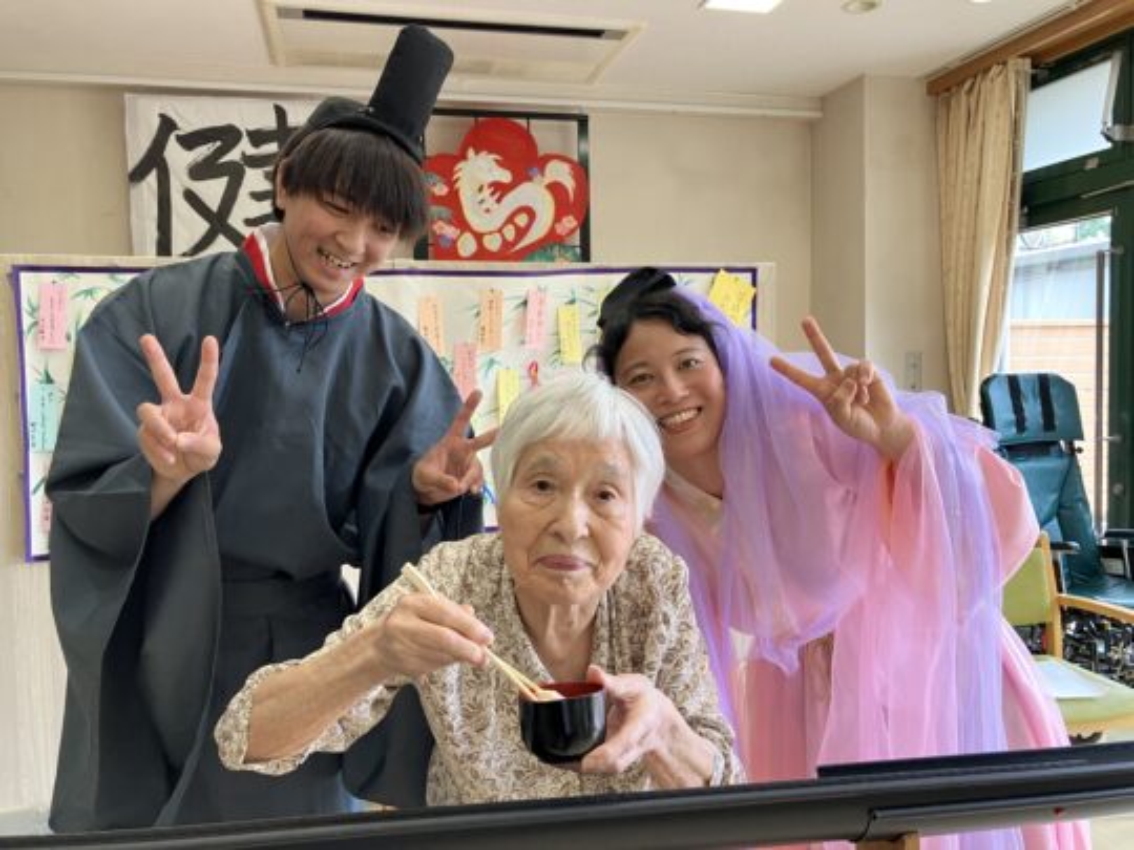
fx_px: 917
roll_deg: +0.0
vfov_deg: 49.7
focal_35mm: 28
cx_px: 567
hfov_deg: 63.4
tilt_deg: -3.0
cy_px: 425
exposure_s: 1/50
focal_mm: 3.99
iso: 64
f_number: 1.8
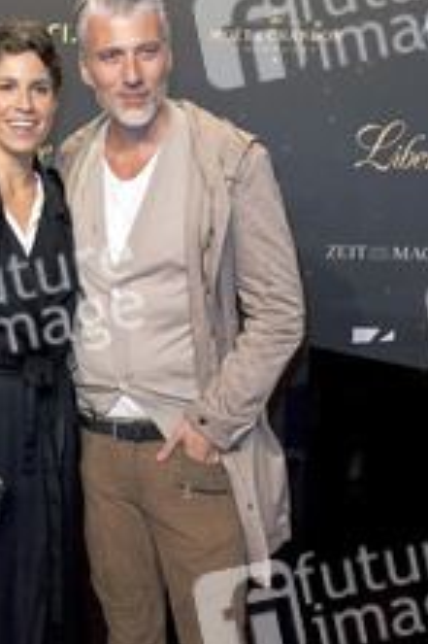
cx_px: 80
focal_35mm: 58
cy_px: 458
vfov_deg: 34.0
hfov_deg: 23.0
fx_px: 1036
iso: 1250
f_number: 4
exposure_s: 1/250
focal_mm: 32
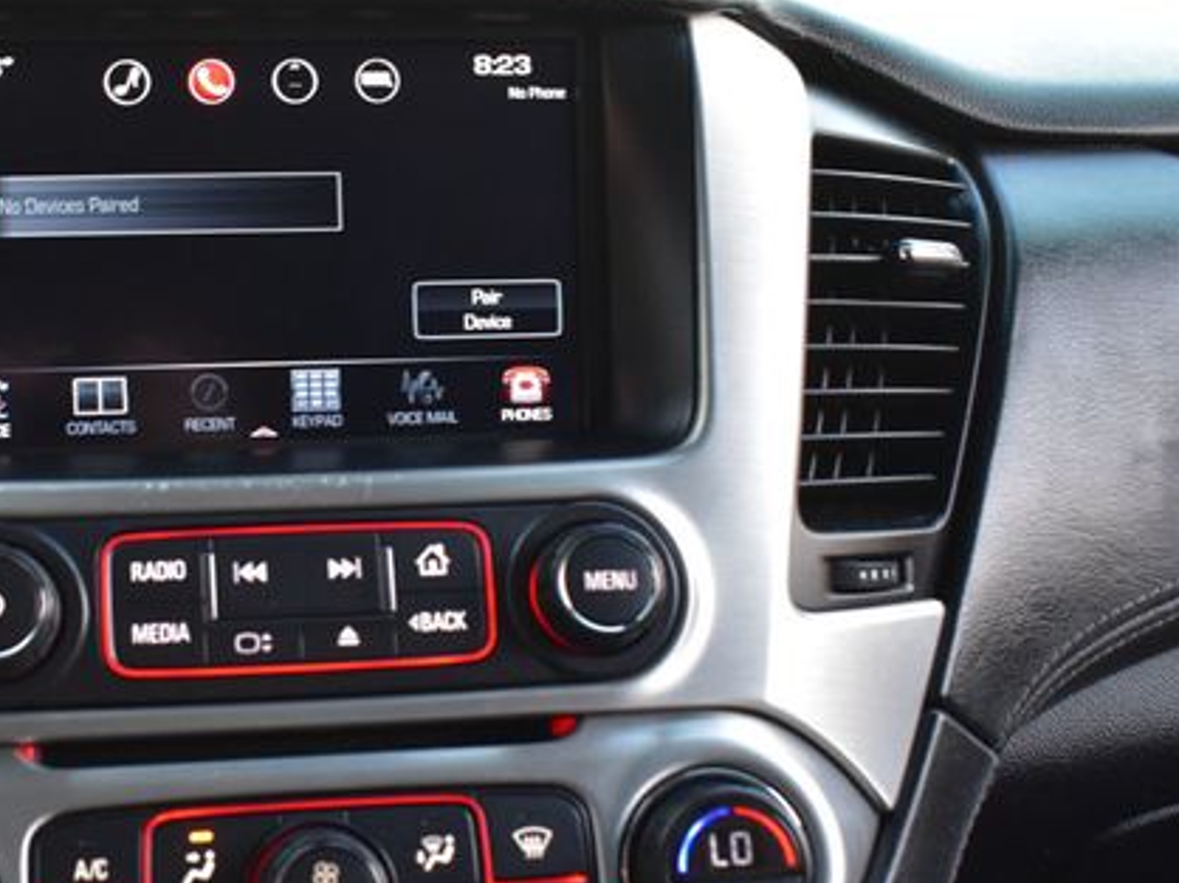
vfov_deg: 27.5
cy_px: 480
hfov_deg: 35.4
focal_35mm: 53
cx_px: 305
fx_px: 1804
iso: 1100
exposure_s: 1/15
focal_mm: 24
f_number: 6.3
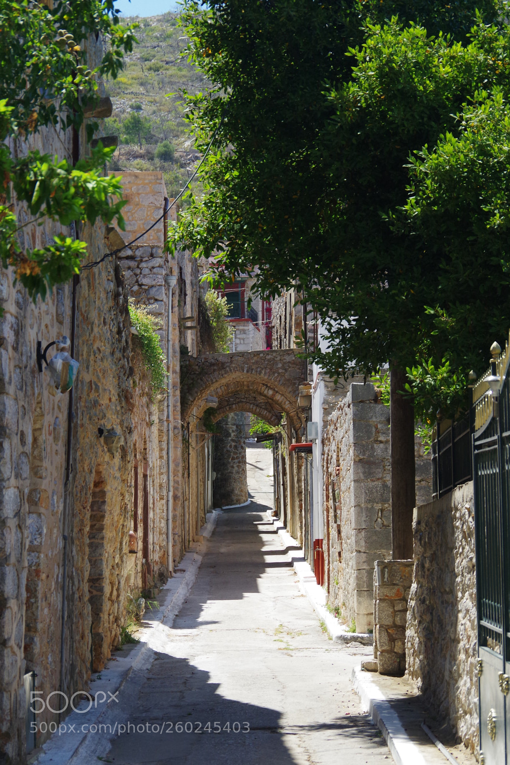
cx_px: 255
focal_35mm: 102
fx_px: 2167
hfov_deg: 13.4
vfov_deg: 20.0
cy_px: 382
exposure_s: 1/125
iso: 400
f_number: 8
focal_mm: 68
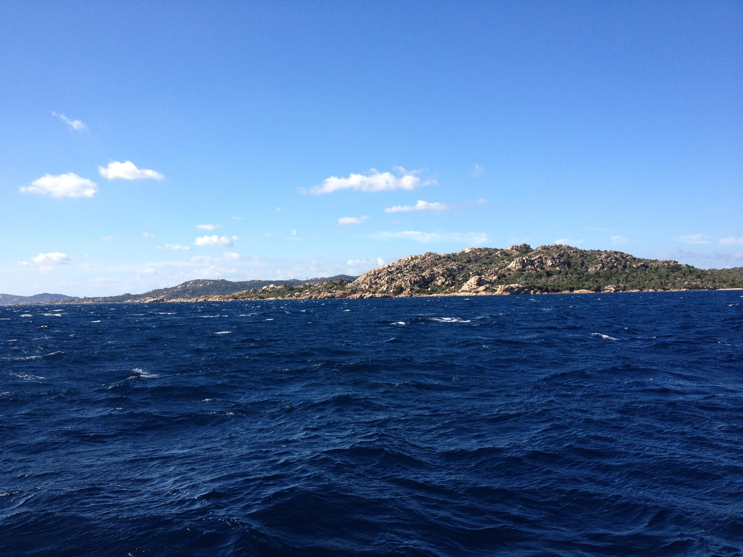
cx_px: 372
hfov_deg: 52.6
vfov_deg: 40.7
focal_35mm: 35
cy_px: 278
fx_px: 751
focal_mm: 4.28
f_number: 2.4
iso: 64
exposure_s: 1/1346
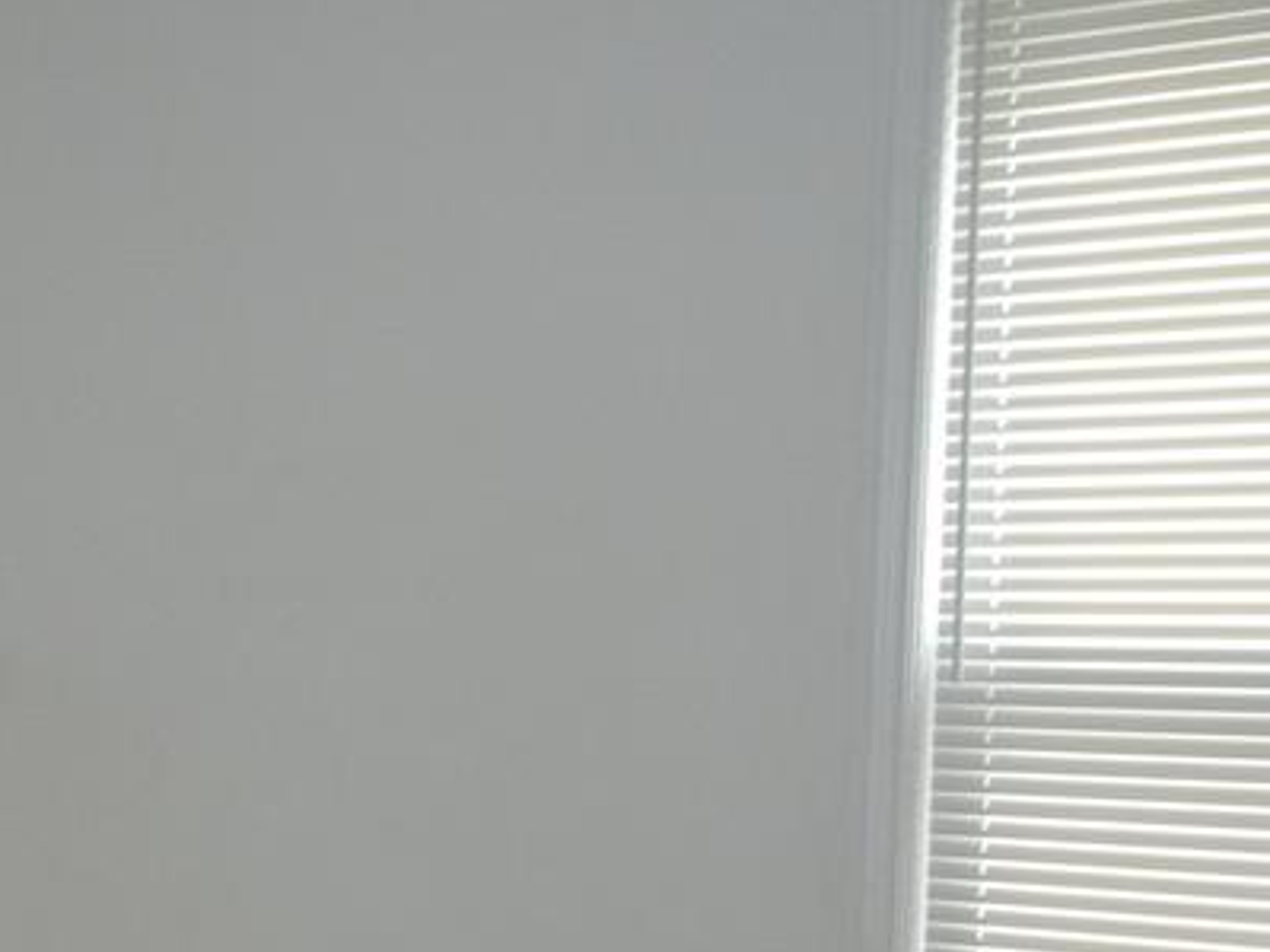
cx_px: -258
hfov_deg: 23.2
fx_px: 2824
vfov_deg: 18.6
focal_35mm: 77
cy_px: 958
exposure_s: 1/30
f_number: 3.5
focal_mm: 5.4
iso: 200
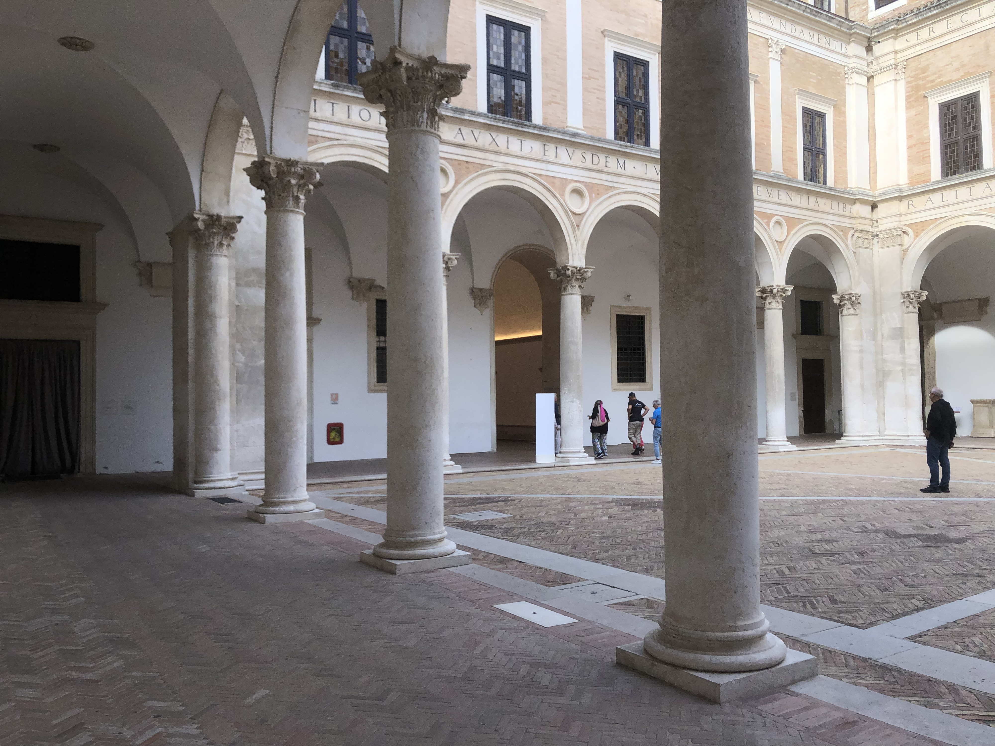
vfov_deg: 49.7
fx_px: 805
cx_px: 498
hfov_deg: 63.4
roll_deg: +2.0
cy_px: 373
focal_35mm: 28
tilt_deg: +1.8
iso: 20
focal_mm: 4
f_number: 1.8
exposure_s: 1/676
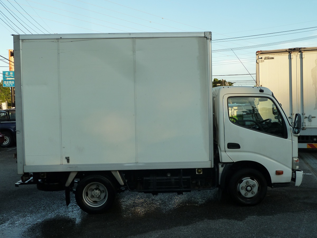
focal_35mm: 42
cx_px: 158
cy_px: 119
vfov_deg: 34.3
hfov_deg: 44.8
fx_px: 385
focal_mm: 6.9
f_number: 4
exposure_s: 1/125
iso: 125
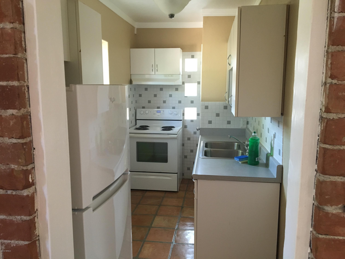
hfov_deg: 61.7
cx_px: 172
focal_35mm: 29
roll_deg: +0.7
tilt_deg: -8.9
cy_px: 130
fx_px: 289
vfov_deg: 48.2
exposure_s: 1/30
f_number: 2.2
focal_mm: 4.15
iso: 125
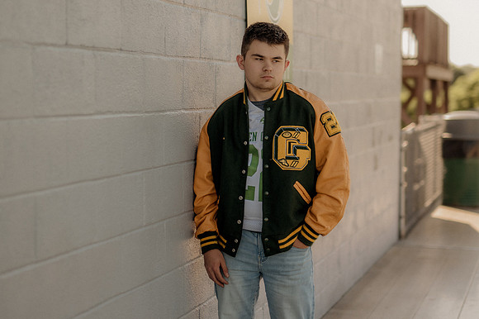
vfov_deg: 18.2
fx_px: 997
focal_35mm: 75
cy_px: 160
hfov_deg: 27.0
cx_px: 240
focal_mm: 50
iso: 400
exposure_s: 1/4000
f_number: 1.4
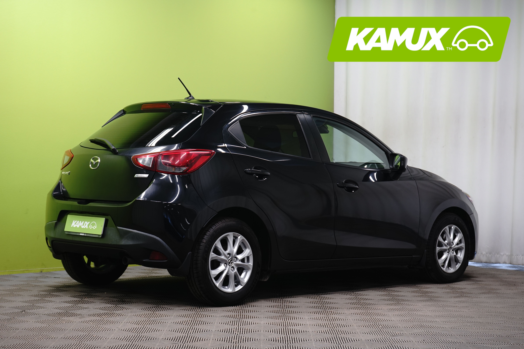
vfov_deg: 19.5
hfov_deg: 28.8
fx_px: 1019
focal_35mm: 70
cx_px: 262
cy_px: 174
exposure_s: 1/6
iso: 500
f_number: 8
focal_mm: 70
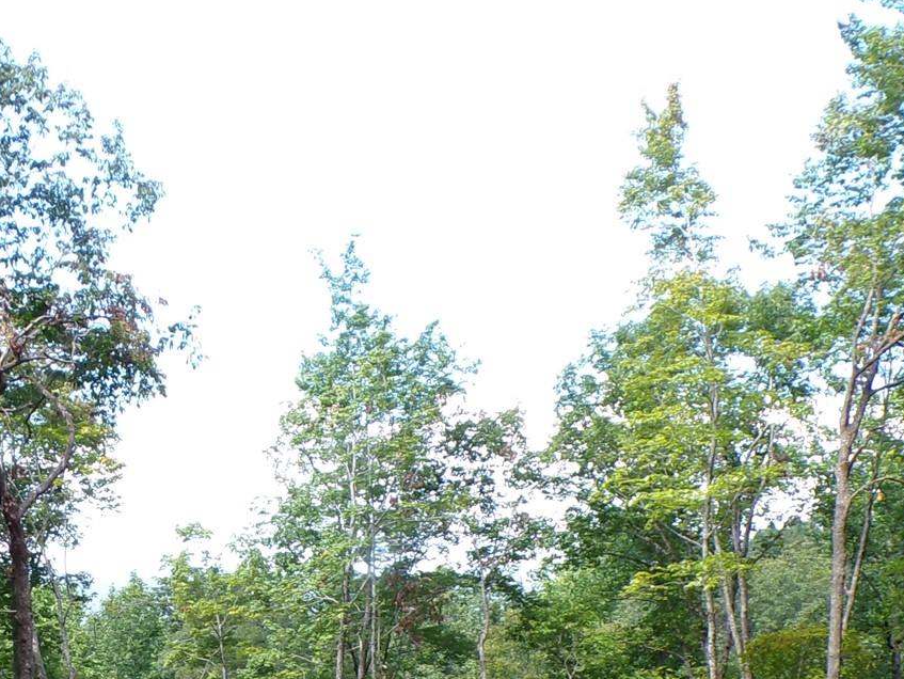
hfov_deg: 32.9
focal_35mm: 58
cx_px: 305
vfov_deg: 23.7
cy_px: 748
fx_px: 1515
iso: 100
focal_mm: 4.3
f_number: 4.4
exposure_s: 1/100
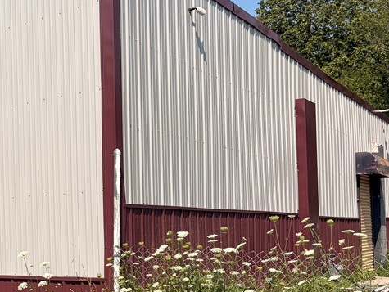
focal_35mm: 56
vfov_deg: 25.9
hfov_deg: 32.6
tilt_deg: +2.7
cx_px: 37
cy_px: 209
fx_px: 630
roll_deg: +1.7
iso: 50
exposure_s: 1/4329
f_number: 1.6
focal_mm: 5.96
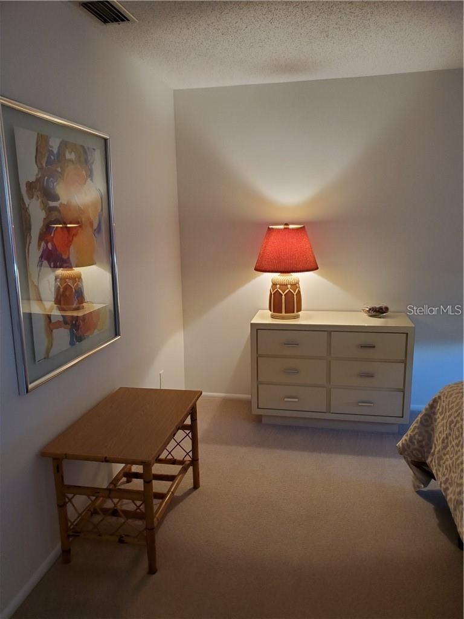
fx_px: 465
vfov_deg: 67.3
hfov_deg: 53.1
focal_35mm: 26
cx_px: 232
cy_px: 310
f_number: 1.5
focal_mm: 4.3
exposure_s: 1/59
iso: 250
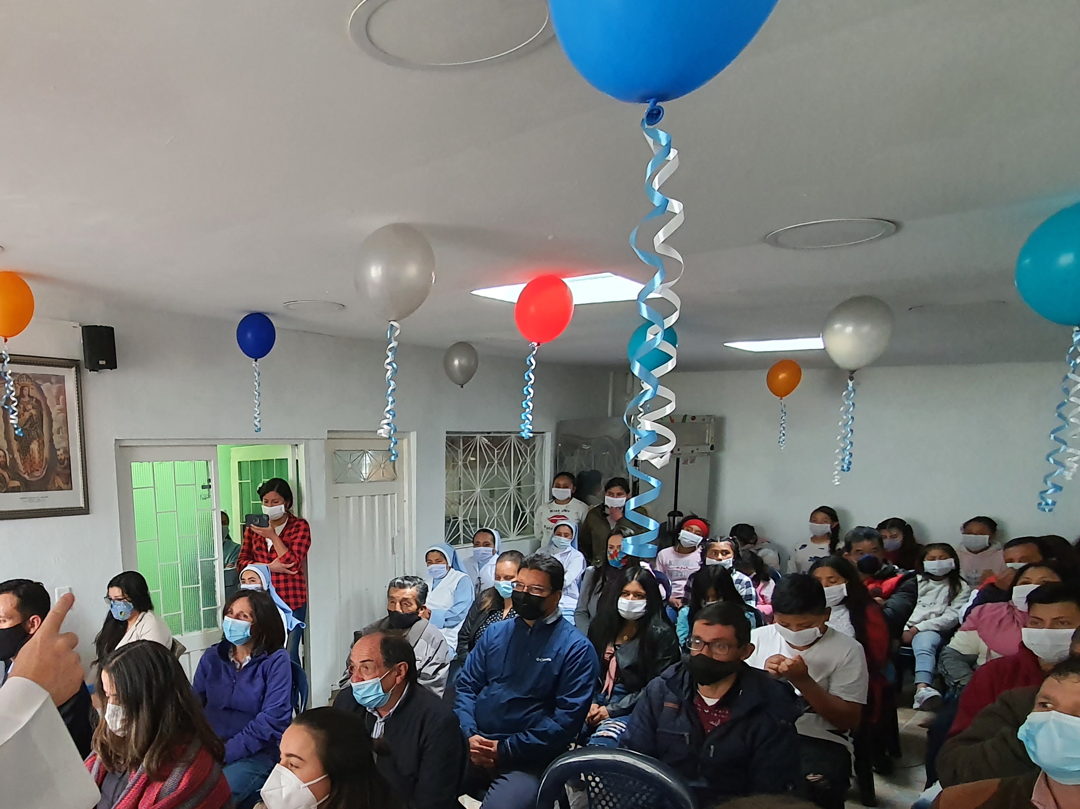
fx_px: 717
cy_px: 589
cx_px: 276
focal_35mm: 23
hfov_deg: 69.3
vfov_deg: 56.5
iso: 400
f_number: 2.2
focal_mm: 1.8
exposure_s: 1/60
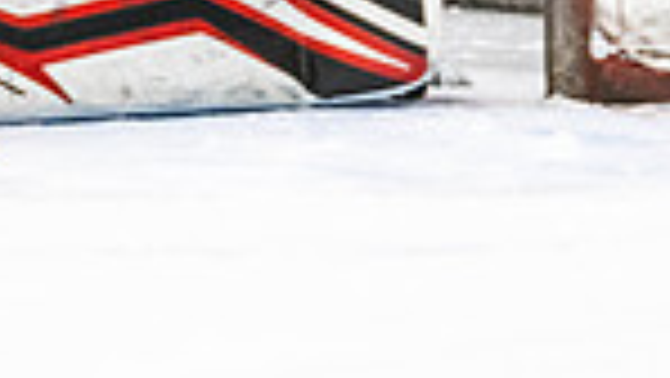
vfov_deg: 1.6
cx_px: -369
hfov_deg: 2.8
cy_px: -421
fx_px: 13829
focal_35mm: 778
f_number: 2.8
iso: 2000
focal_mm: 155
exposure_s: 1/640
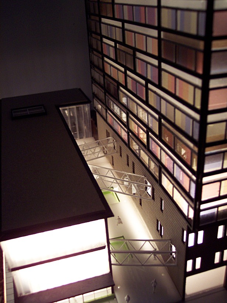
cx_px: 114
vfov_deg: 49.0
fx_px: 333
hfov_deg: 37.7
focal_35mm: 38
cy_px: 152
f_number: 2.8
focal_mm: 8
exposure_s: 1/10
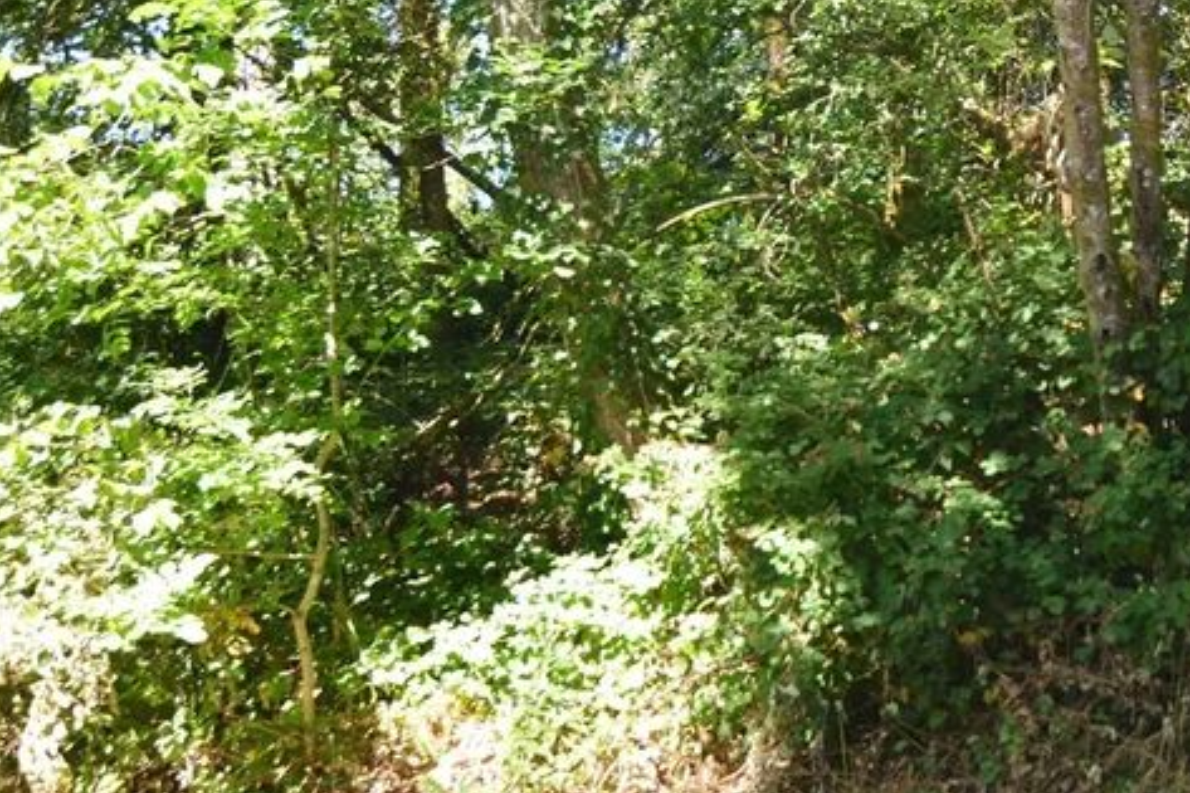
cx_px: 1104
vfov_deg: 26.0
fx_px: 1718
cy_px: 447
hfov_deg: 35.6
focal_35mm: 52
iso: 200
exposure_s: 1/100
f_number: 5
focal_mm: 16
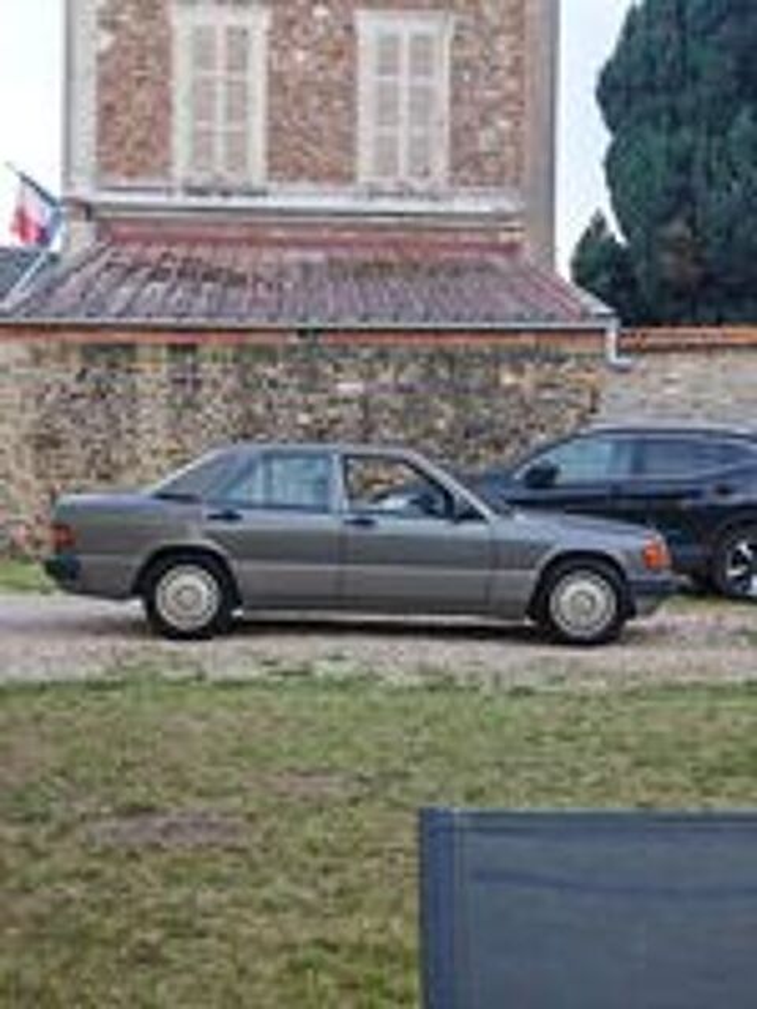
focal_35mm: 55
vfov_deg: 34.9
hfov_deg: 26.6
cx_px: 378
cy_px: 504
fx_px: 1604
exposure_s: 1/160
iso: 50
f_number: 1.6
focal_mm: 7.62
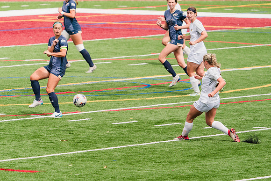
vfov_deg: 3.0
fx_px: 3398
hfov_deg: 4.6
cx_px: 131
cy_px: 93
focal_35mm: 451
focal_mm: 365
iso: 400
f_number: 6.3
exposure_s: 1/1600
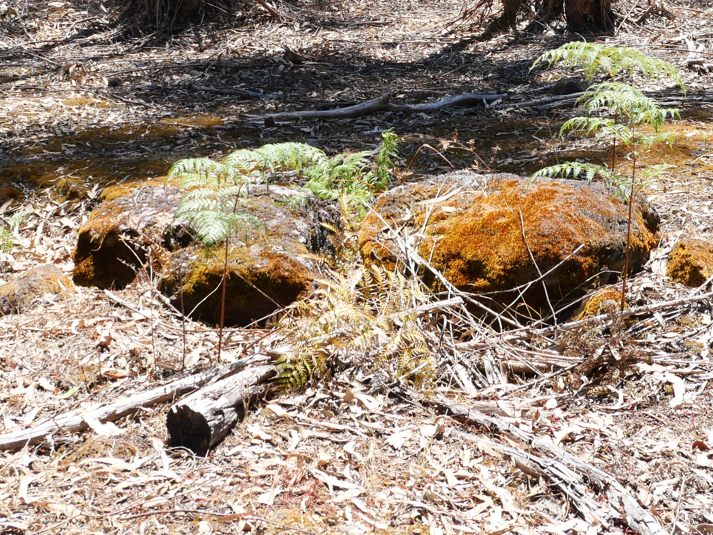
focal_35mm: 72
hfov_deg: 27.0
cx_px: 326
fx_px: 1483
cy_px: 32
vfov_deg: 20.0
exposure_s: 1/250
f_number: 6.3
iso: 200
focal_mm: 18
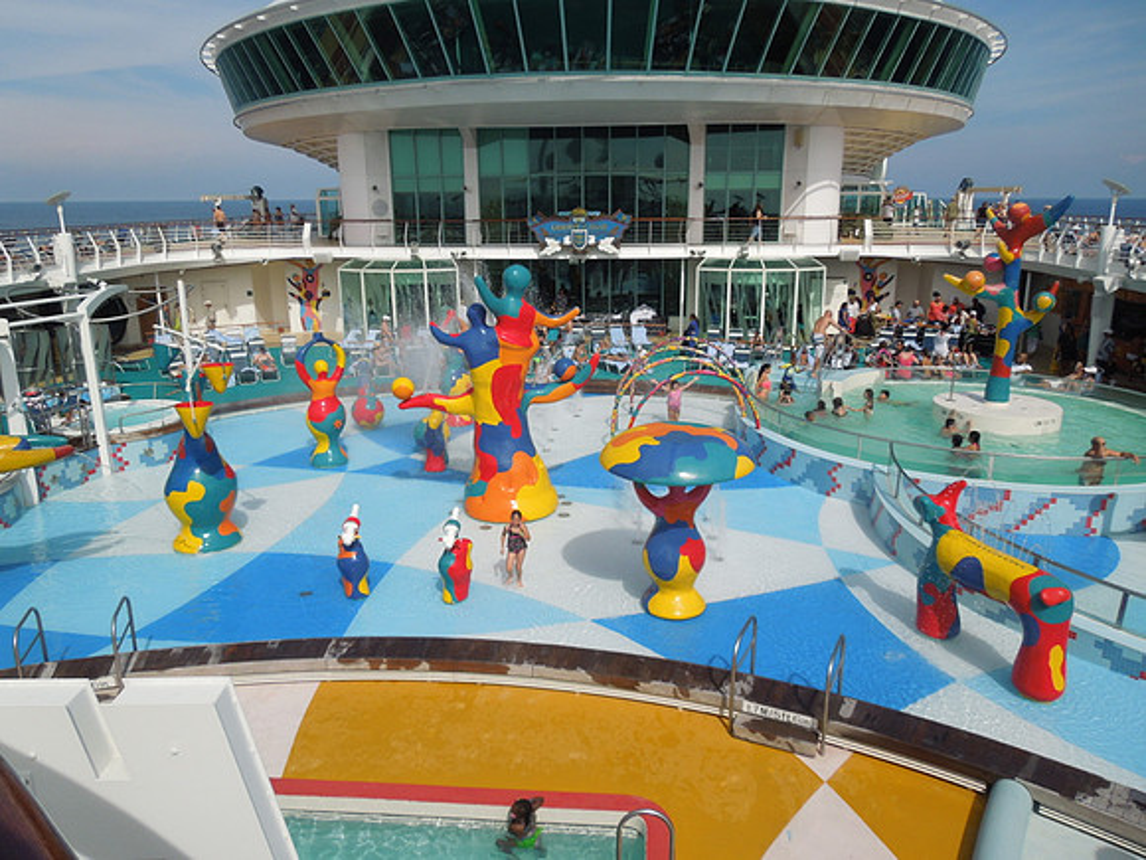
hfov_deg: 69.4
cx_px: 573
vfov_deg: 54.9
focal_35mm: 25
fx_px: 828
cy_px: 430
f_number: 6.6
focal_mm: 4.5
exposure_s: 1/640
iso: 100
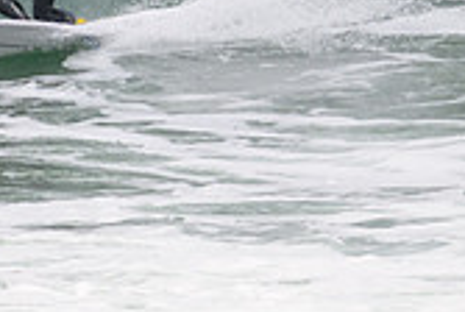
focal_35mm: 2775
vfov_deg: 0.5
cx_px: 39
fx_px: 35907
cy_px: -102
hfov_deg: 0.7
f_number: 11
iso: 1100
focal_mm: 800
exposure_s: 1/2000
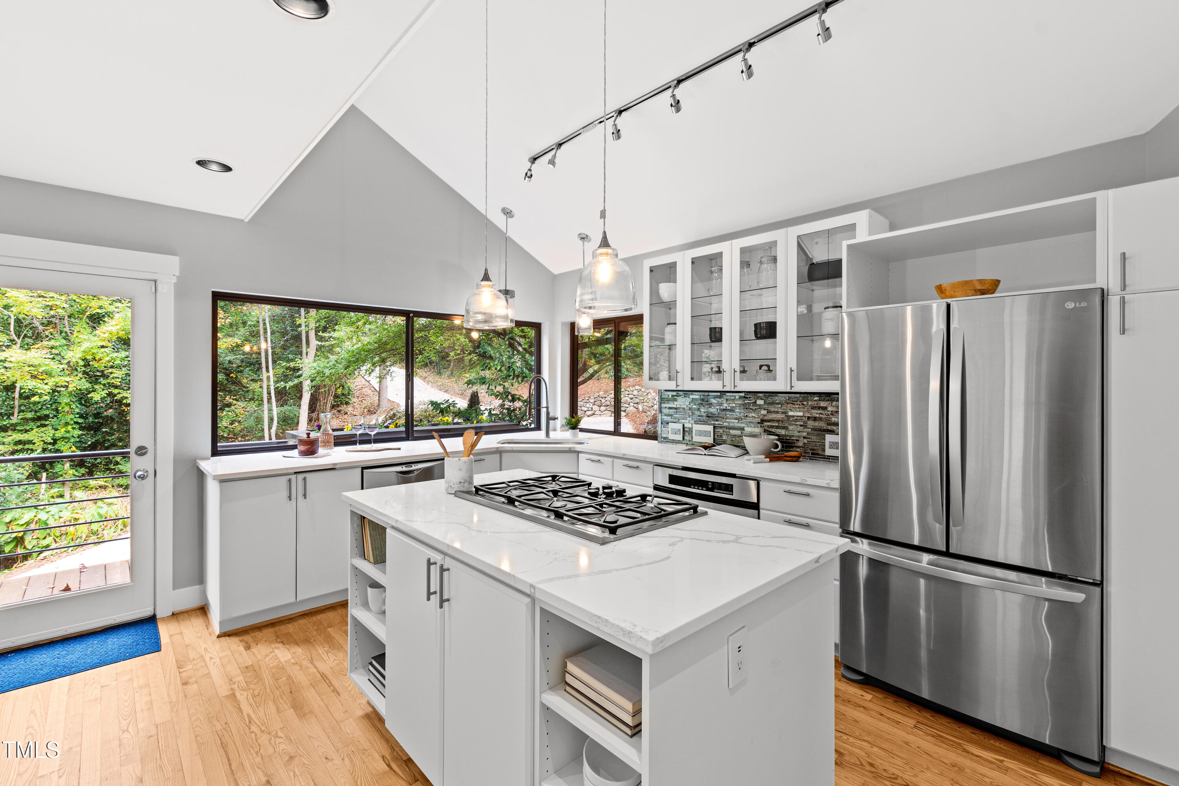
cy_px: 393
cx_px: 590
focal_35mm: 15
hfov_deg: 100.4
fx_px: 491
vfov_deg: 77.3
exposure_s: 1/2
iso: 100
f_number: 8
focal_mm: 10
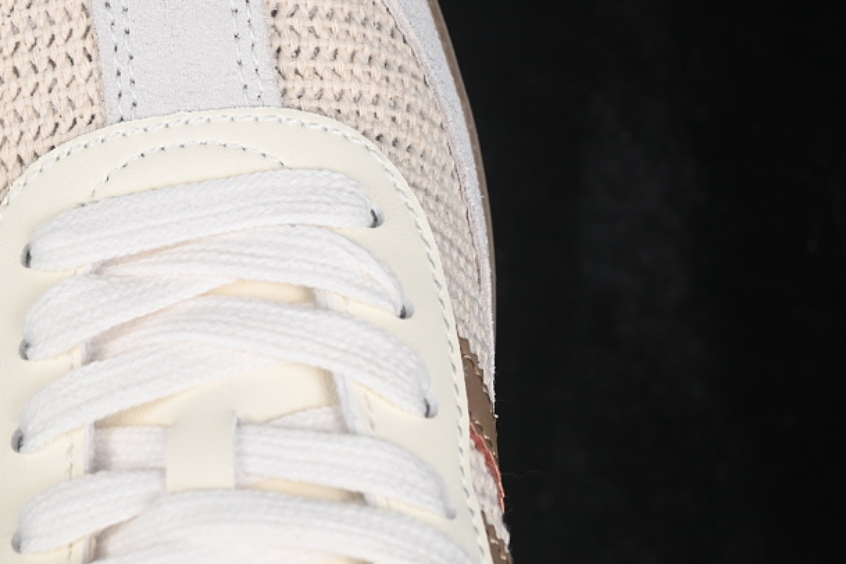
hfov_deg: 15.3
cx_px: 142
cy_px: 232
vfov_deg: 10.3
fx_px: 3125
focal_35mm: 133
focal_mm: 50
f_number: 7.1
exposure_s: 1/80
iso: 160
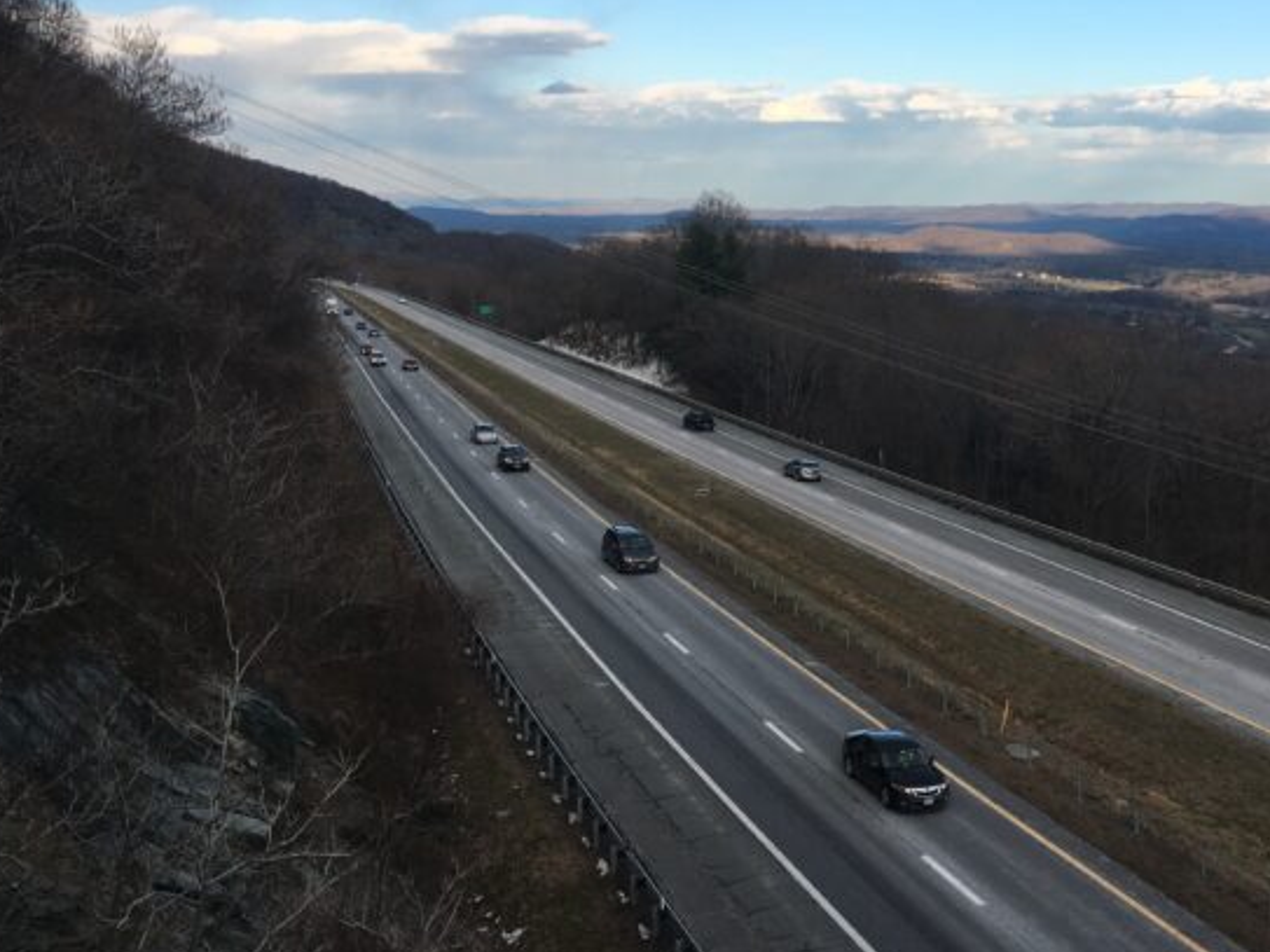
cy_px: 295
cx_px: 826
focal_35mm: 41
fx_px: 1504
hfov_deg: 45.2
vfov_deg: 34.7
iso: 25
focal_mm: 4.15
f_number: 2.2
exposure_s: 1/630
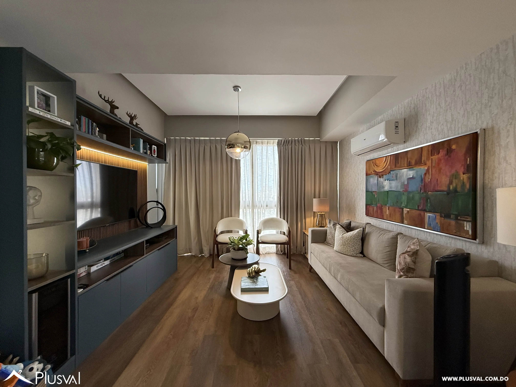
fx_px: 209
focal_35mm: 14
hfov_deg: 102.1
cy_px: 194
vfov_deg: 85.7
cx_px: 258
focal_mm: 2.22
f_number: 2.2
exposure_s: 1/99
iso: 200
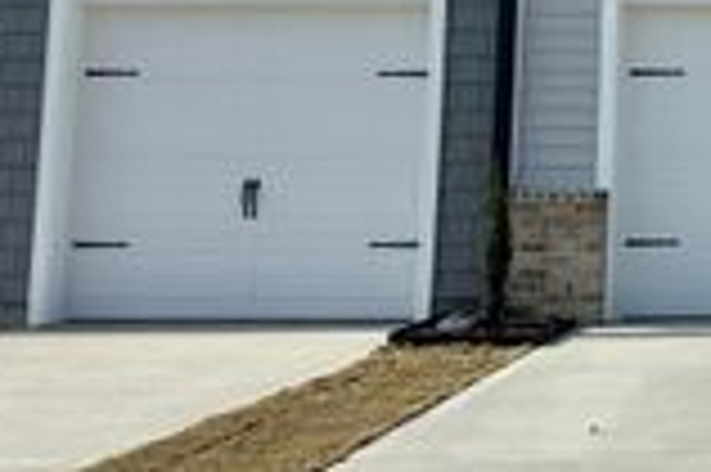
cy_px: -2
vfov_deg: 16.9
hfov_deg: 22.0
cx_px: 1022
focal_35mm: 79
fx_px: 1559
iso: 80
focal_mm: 6.86
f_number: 1.78
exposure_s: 1/4184
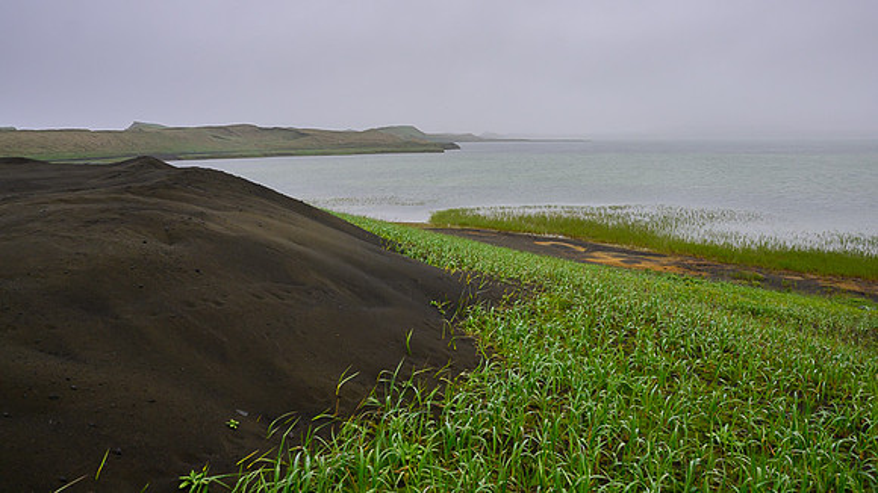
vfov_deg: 38.3
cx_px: 439
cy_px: 201
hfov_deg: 63.7
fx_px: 707
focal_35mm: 30
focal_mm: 29
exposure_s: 1/100
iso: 400
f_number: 20
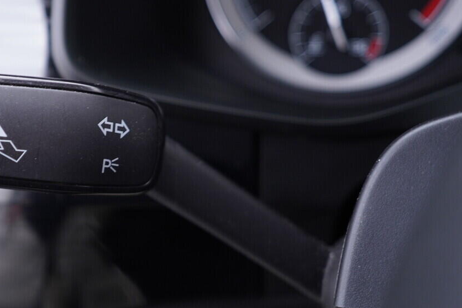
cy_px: 159
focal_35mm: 62
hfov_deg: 31.2
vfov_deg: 21.9
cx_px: 67
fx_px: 795
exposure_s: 1/40
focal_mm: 24
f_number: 2.8
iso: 320
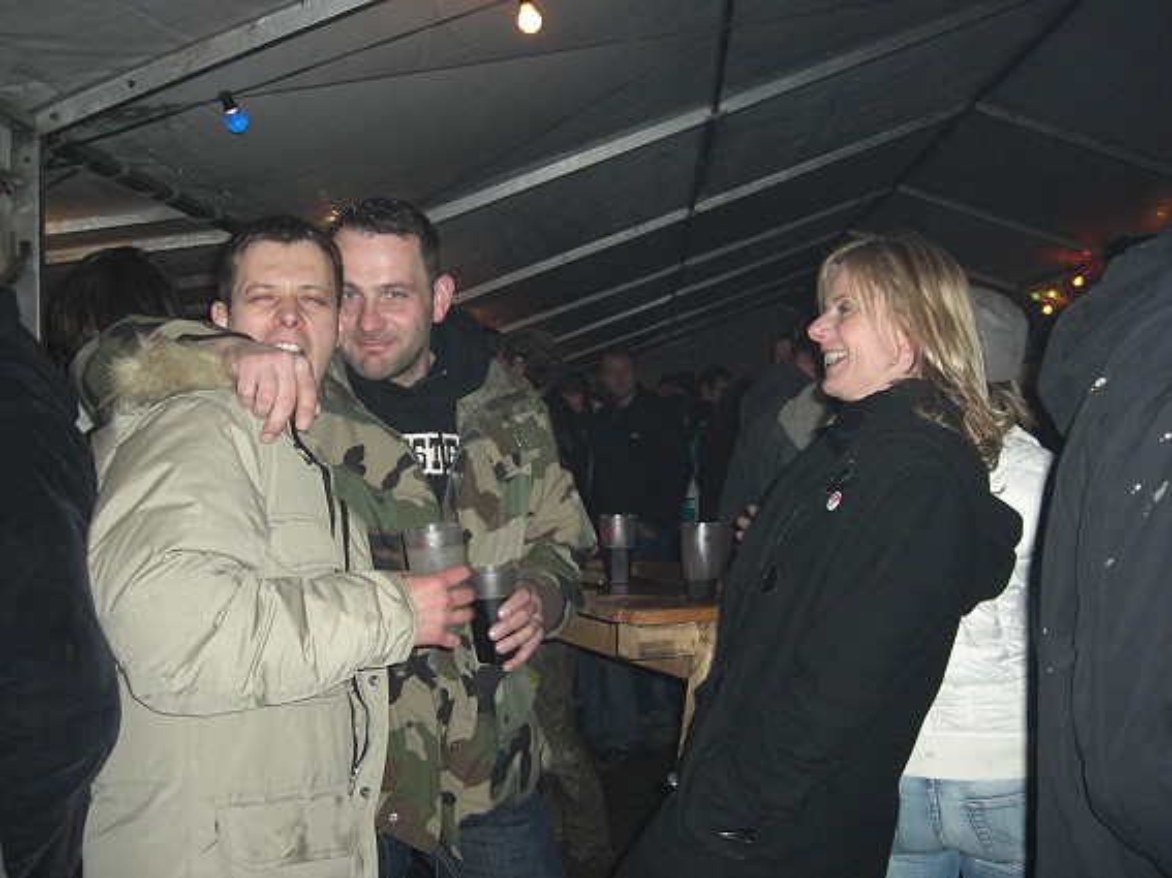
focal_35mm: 38
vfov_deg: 37.7
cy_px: 439
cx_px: 586
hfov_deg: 49.0
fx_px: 1286
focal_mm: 7.9
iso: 200
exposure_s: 1/60
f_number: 2.8
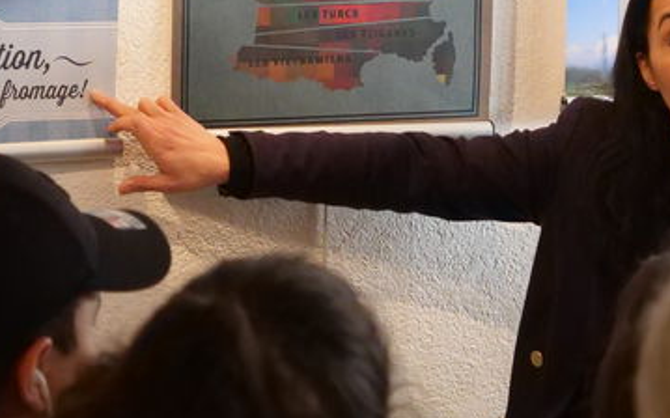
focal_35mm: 243
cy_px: 36
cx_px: 592
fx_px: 4435
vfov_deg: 5.4
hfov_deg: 8.6
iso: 3200
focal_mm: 42
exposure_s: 1/100
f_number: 3.9
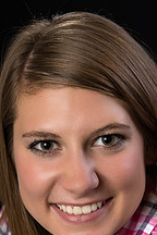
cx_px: 98
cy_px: 188
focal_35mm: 146
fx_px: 955
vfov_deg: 14.0
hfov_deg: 9.4
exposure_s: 1/160
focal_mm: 70
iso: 100
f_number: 6.3
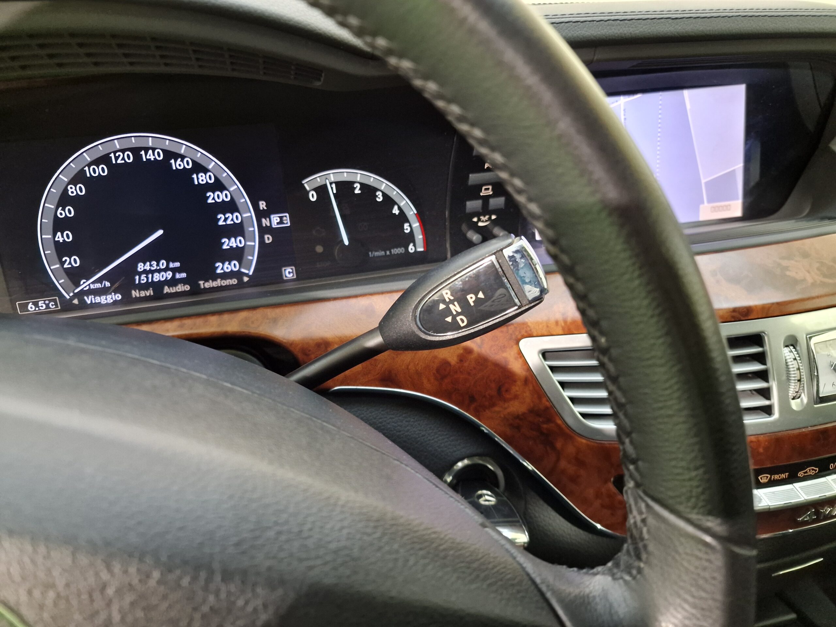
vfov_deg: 58.9
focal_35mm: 23
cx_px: 418
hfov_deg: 73.9
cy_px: 314
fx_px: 555
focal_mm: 6.4
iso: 400
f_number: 1.8
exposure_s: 1/25
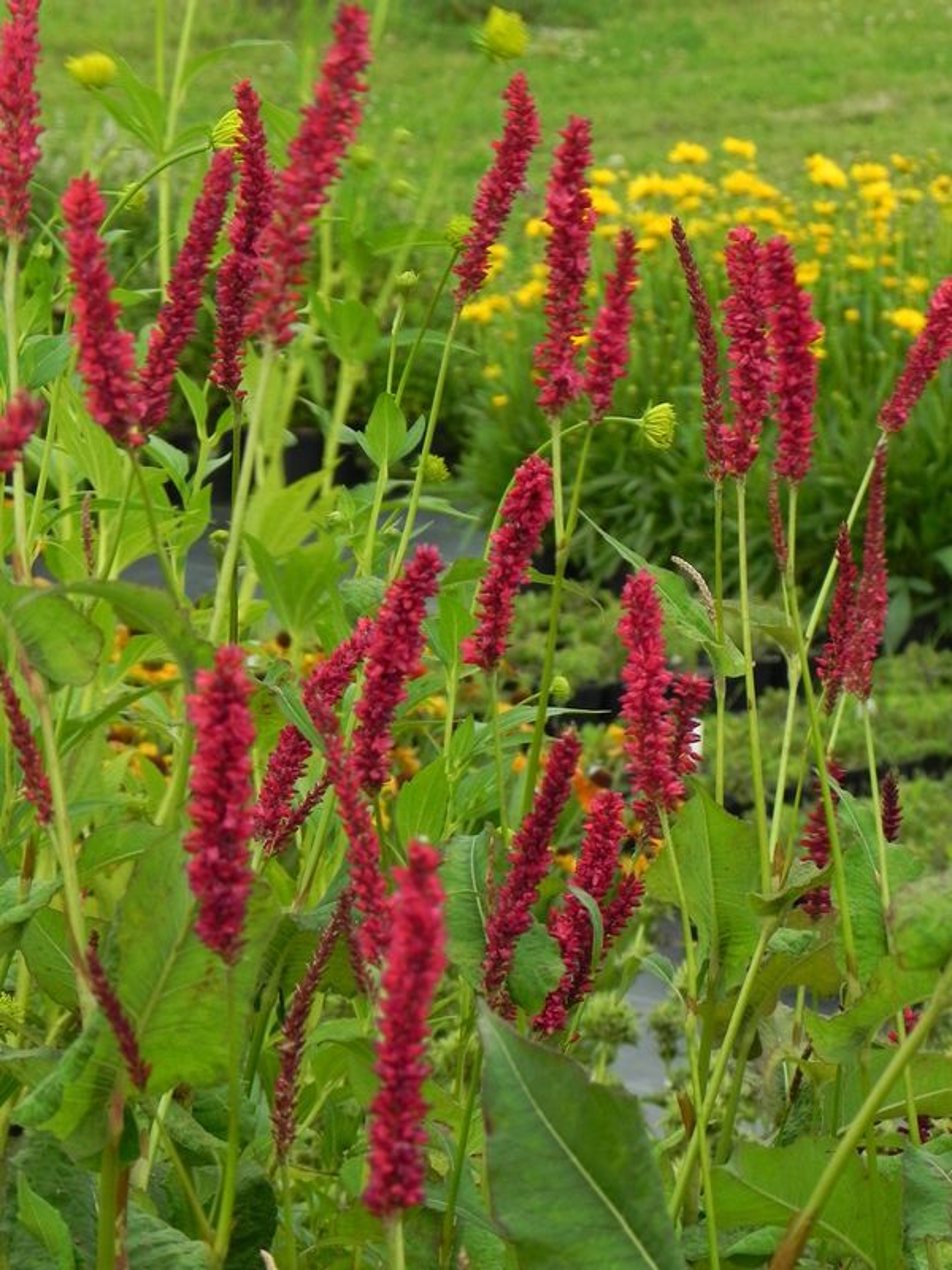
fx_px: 5280
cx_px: 476
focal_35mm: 144
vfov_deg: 13.7
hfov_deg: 10.3
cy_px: 635
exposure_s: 1/50
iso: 160
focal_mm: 25.7
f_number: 5.6
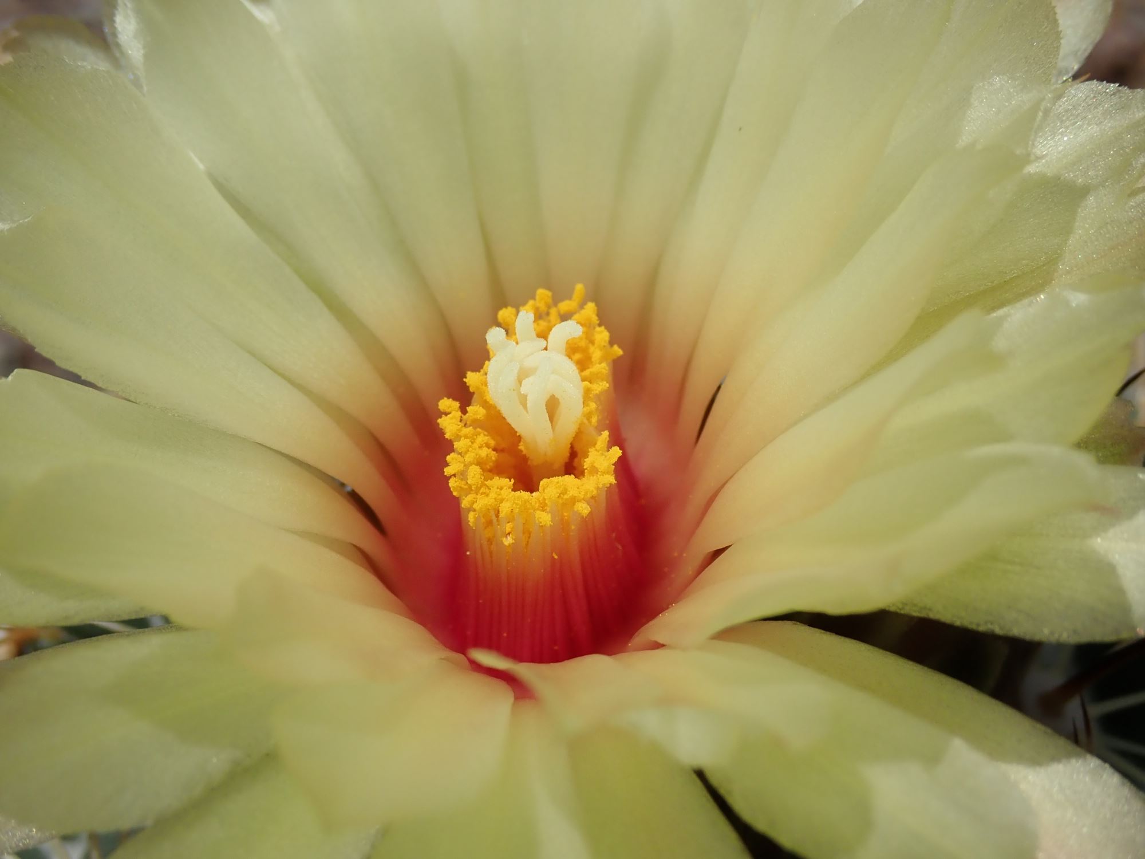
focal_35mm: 57
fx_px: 1885
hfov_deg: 33.8
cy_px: 430
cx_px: 572
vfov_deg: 25.7
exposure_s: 1/200
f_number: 14
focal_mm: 10.29
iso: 160
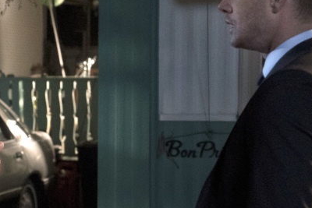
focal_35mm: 132
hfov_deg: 15.3
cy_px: 128
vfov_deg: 10.4
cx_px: 20
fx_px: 1144
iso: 6400
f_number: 4
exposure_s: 1/200
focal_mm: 49
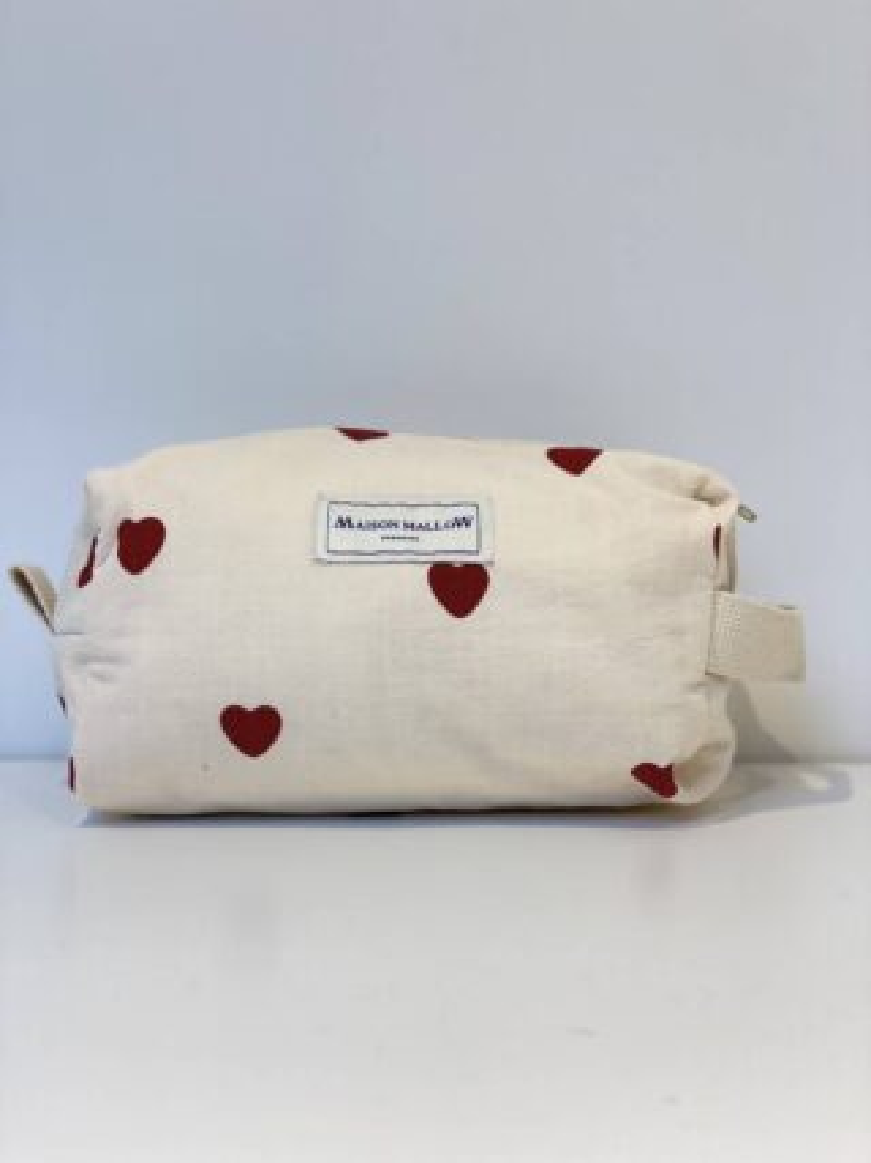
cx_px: 436
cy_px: 582
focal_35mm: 52
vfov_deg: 36.8
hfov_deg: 28.0
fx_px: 1745
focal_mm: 6
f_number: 2
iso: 100
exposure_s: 1/100
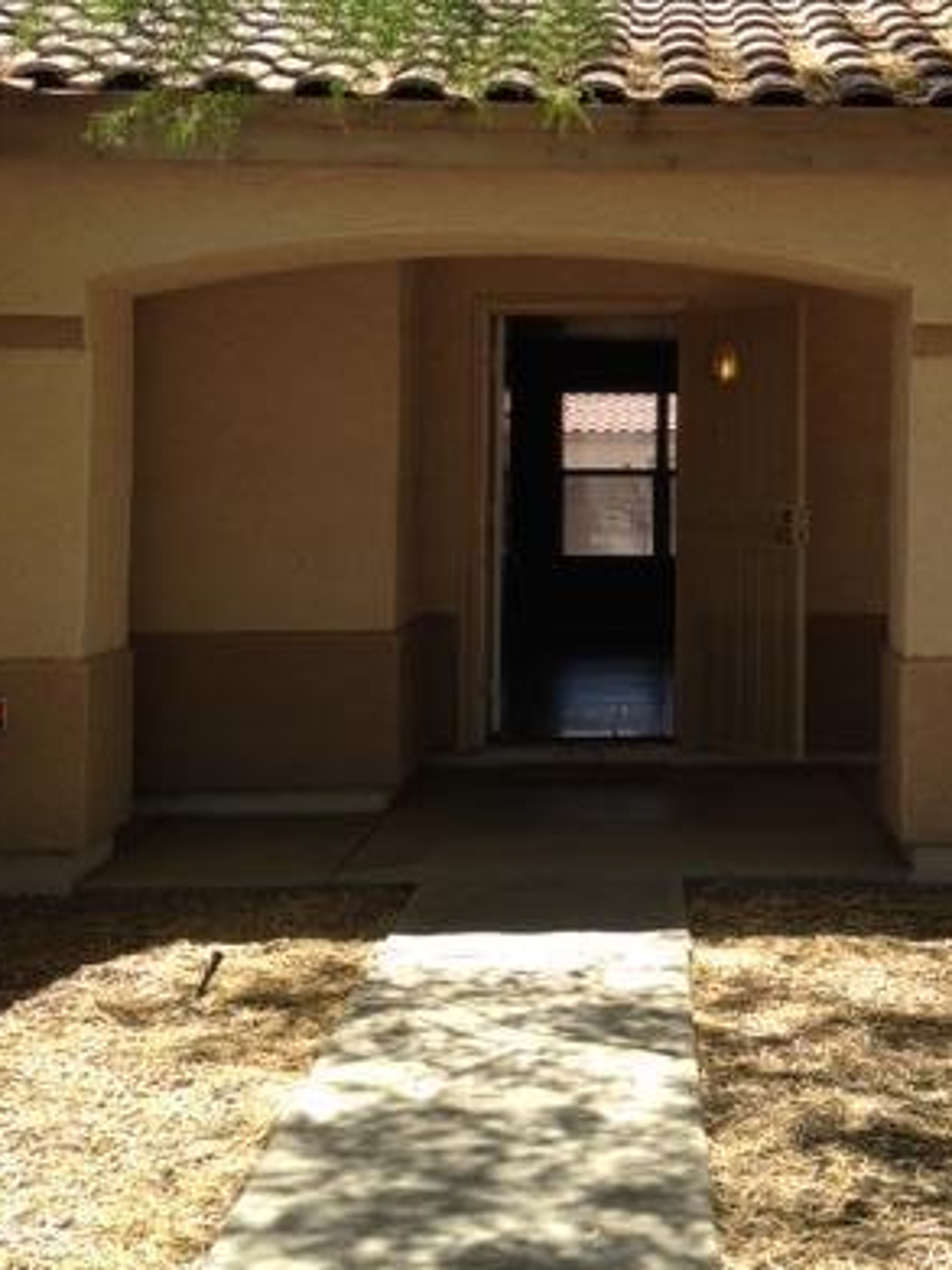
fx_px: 1981
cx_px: 760
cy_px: 445
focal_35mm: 54
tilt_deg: +1.3
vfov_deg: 35.3
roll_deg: -1.7
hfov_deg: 26.5
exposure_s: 1/669
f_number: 2.4
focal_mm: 4.12
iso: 50
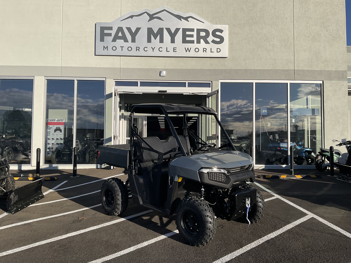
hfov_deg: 61.7
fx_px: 294
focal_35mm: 29
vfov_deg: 48.2
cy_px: 132
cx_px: 176
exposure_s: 1/2141
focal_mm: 3
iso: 16
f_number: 1.8
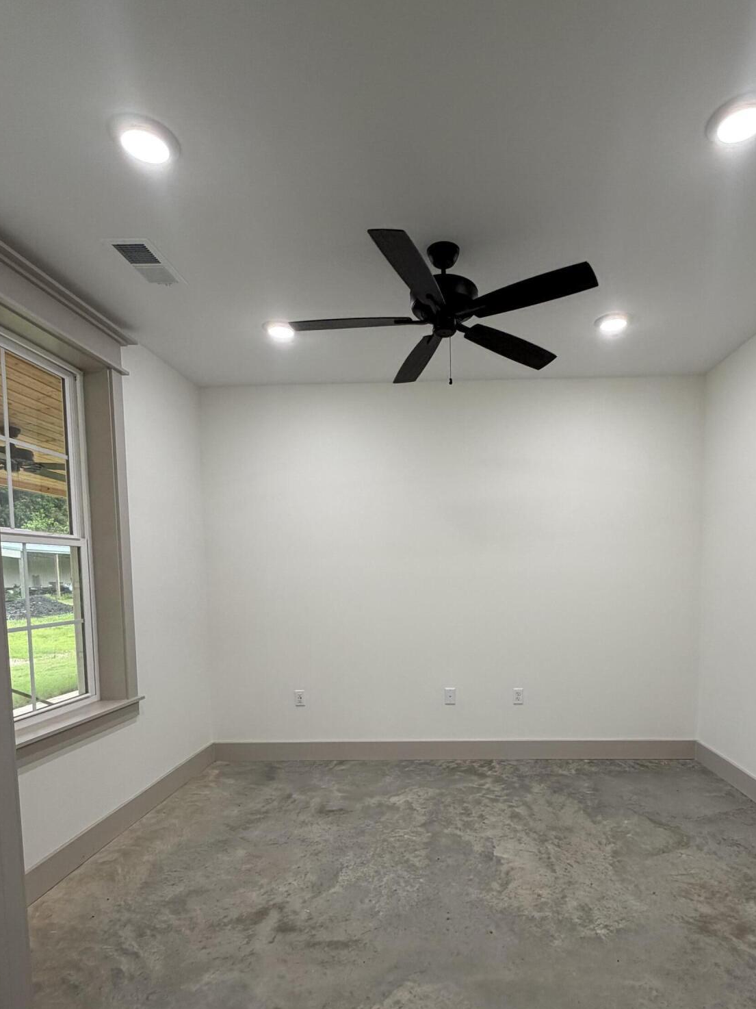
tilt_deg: -3.9
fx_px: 553
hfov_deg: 68.2
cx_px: 440
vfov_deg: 83.4
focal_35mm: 19
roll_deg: +1.1
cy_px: 617
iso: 200
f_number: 2.2
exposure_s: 1/120
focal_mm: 2.22
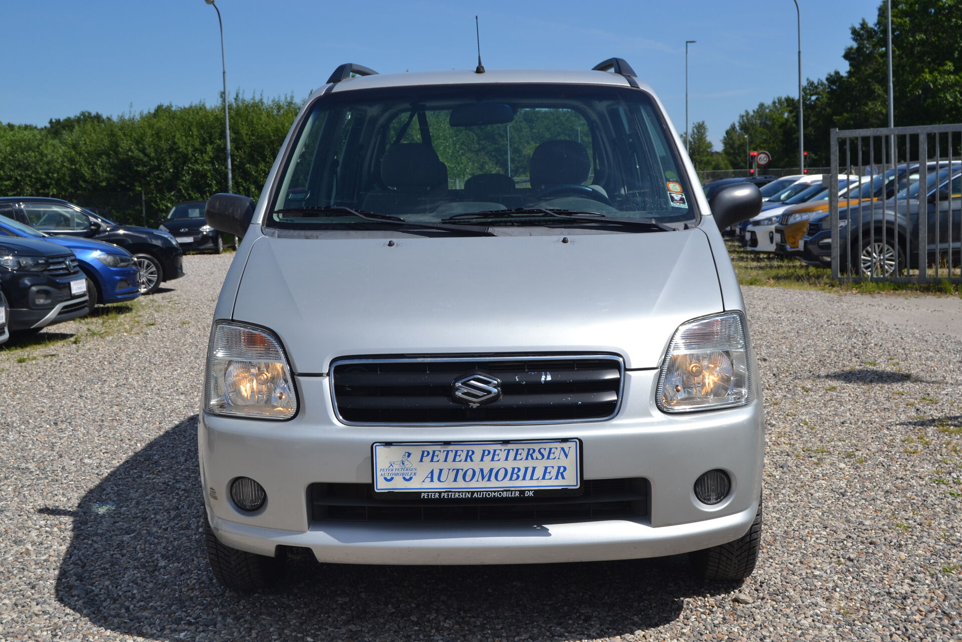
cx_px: 481
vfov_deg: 31.9
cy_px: 321
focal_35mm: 42
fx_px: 1122
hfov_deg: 46.4
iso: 100
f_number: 9
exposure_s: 1/400
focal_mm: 28
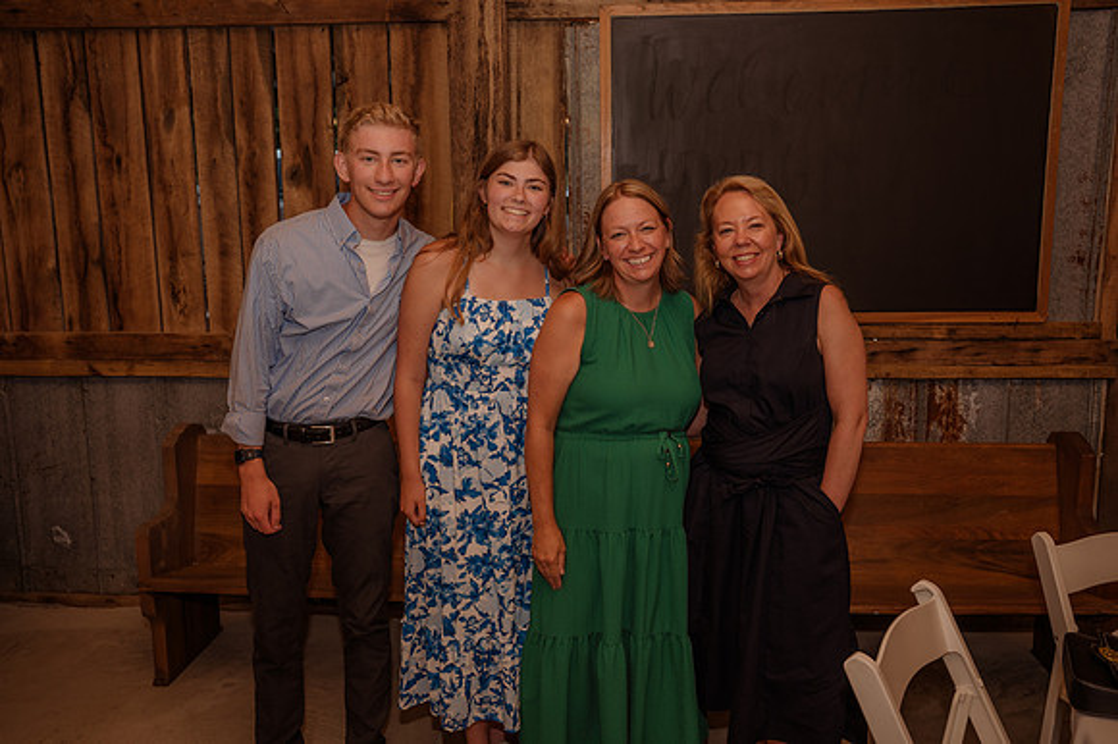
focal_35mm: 30
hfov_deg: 62.0
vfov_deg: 43.6
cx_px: 559
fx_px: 931
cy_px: 372
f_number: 4
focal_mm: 30
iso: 320
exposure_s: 1/80
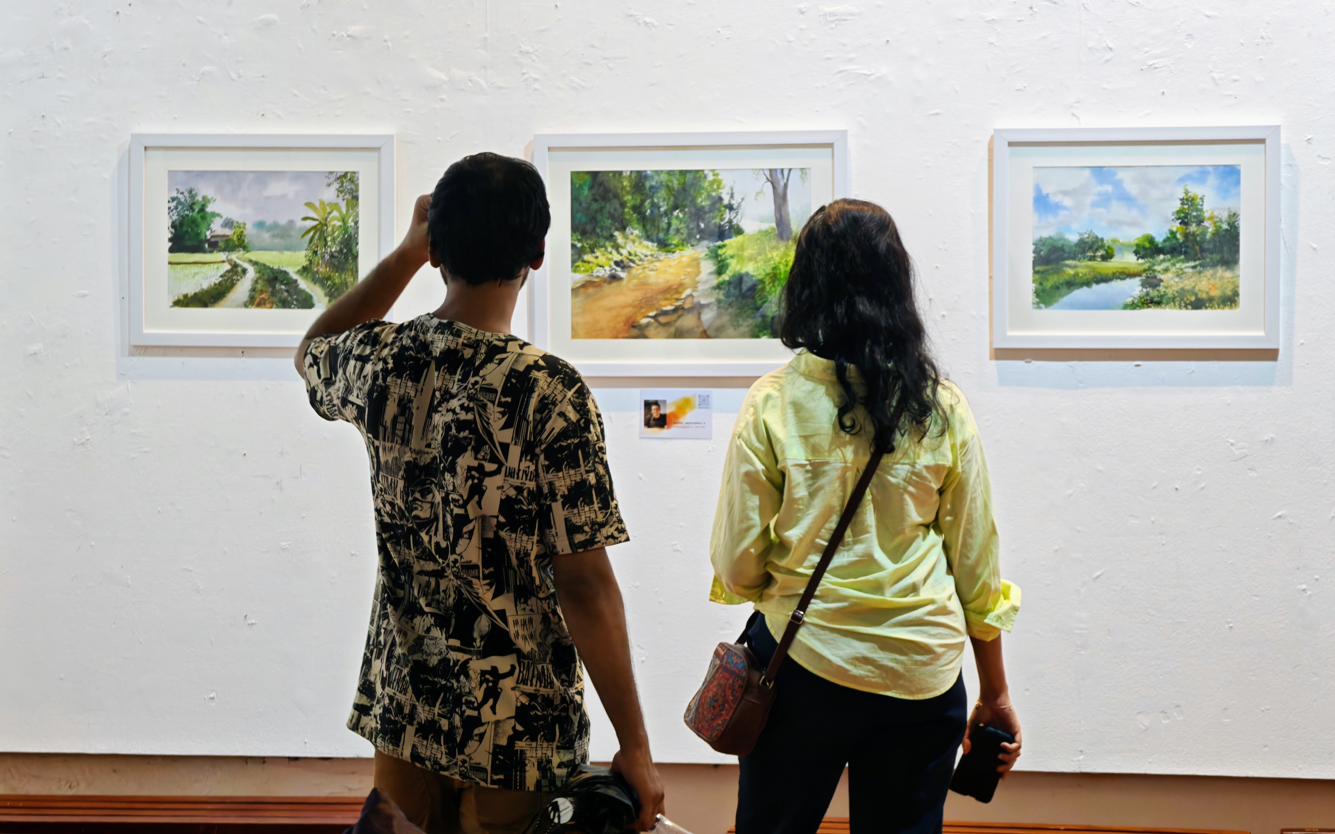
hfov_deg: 19.5
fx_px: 3893
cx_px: 665
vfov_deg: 12.2
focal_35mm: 107
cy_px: 344
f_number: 2.96
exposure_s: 1/100
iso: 1000
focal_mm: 26.5
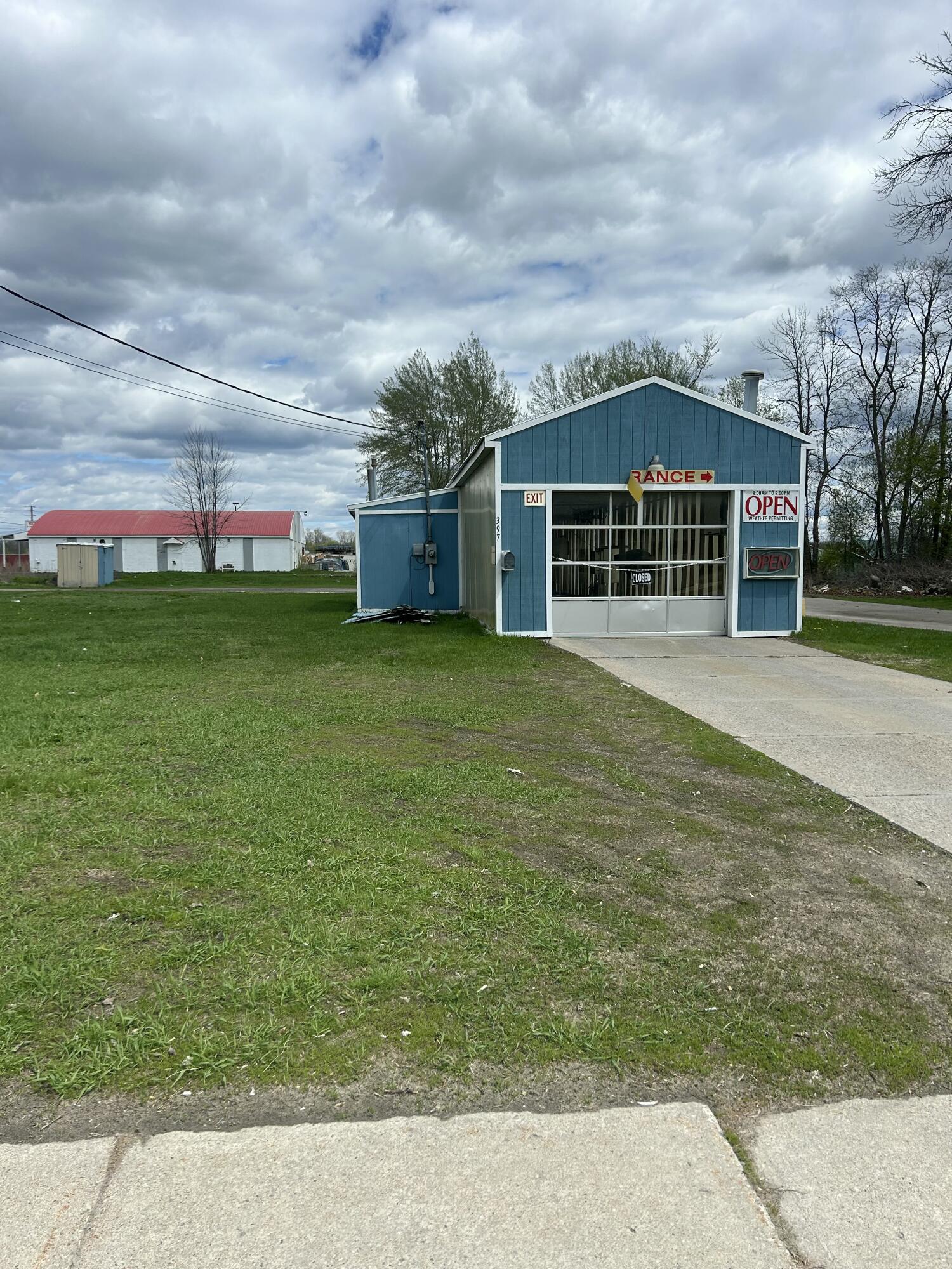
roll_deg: +1.1
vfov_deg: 67.3
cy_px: 634
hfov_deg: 53.1
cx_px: 476
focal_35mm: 26
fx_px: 953
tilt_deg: -5.3
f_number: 1.5
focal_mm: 5.7
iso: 50
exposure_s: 1/6993
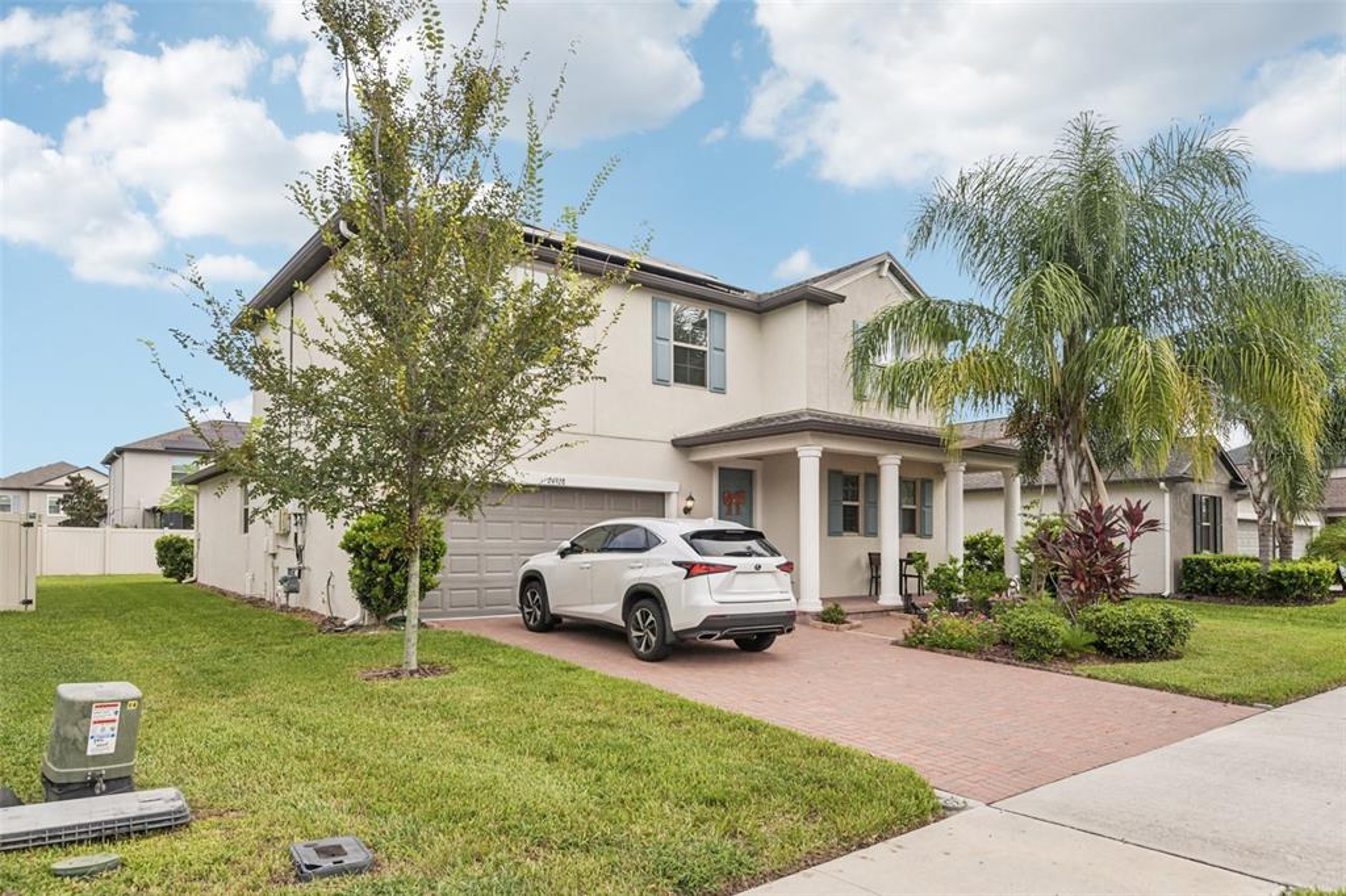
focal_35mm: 22
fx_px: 822
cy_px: 448
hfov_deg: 78.6
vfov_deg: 57.2
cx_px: 673
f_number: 8
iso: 400
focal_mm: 22
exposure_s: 1/1000
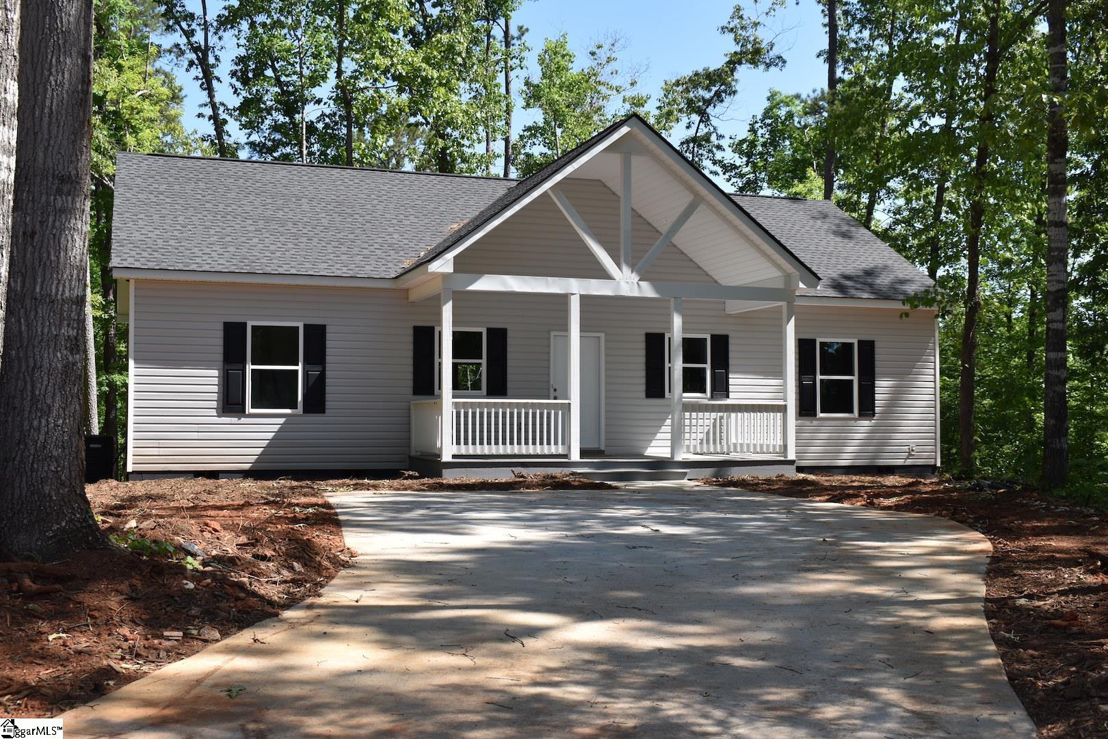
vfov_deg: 33.0
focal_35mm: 40
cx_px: 554
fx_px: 1246
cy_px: 370
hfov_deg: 47.9
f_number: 8
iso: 140
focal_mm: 27
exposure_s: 1/250
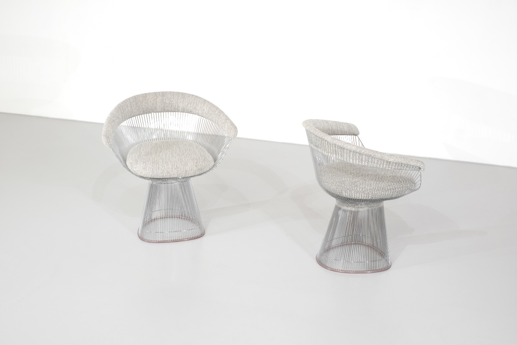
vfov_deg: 25.5
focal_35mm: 53
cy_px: 172
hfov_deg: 37.5
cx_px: 258
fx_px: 761
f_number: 8
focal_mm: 35
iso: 800
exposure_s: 1/38
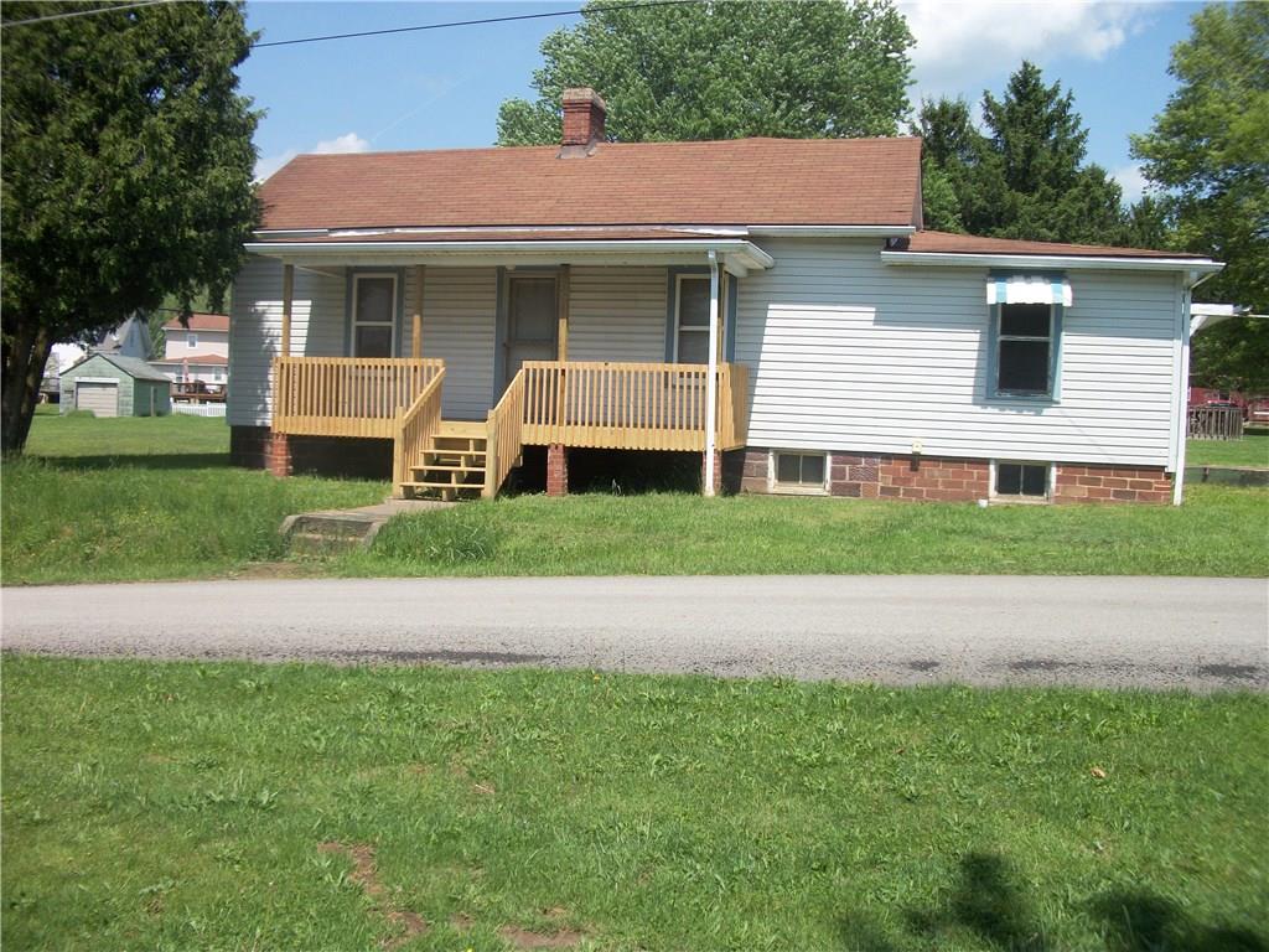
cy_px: 476
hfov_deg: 56.8
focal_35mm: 32
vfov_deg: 44.2
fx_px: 1173
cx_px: 634
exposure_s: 1/160
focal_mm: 5.7
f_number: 8.8
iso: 80
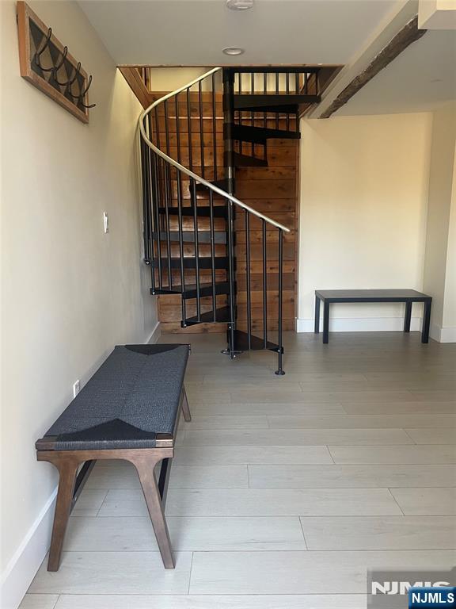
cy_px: 304
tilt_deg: -9.9
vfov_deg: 67.3
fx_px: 457
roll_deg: +1.9
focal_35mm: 26
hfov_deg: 53.1
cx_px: 228
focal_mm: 4.2
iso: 160
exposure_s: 1/60
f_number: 1.6
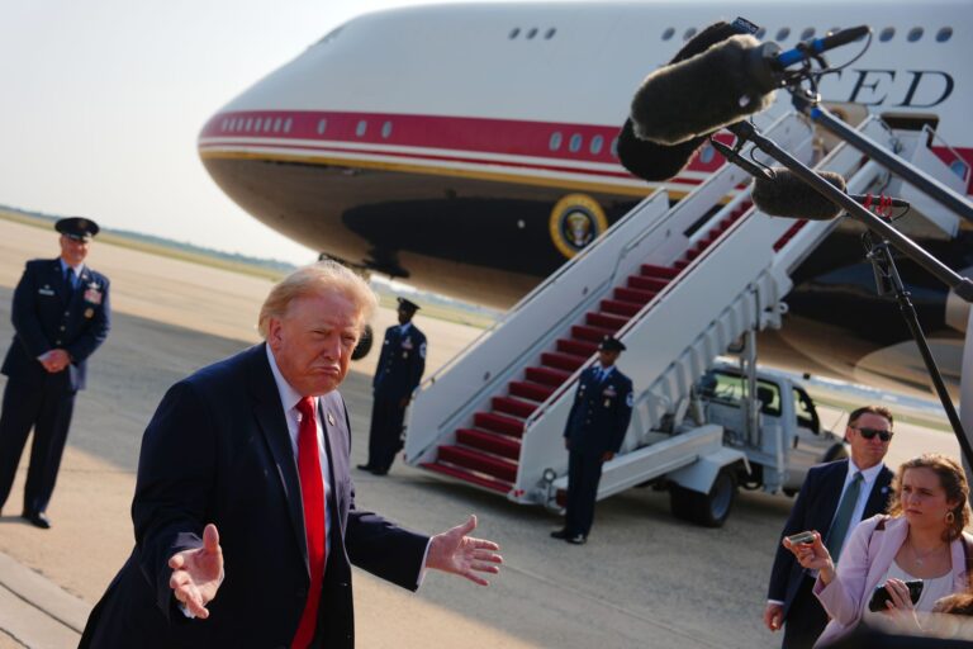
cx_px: 486
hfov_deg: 47.4
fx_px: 1108
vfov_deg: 32.6
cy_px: 324
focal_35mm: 41
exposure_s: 1/640
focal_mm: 41
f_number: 4
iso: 50
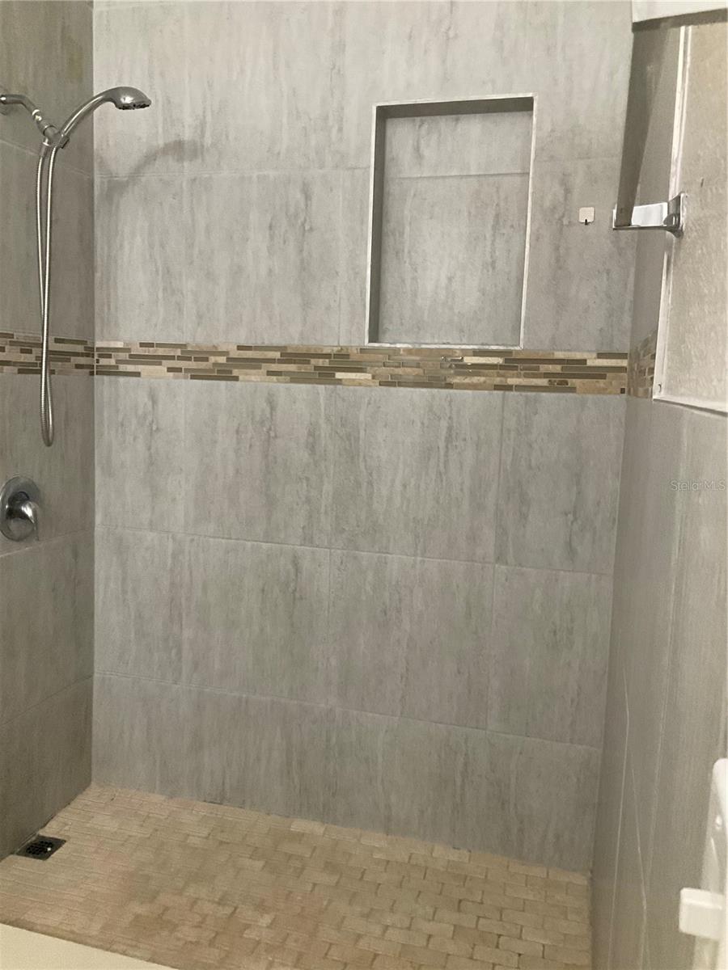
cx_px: 364
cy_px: 485
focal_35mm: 29
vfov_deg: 61.7
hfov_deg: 48.2
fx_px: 813
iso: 250
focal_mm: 3
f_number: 1.8
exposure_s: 1/60
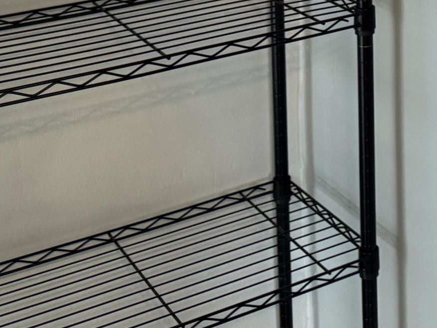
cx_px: 486
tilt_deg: -9.4
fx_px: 1060
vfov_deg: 16.3
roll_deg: -0.2
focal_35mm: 84
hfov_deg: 22.0
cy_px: -143
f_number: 1.78
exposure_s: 1/60
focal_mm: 6.76
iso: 500
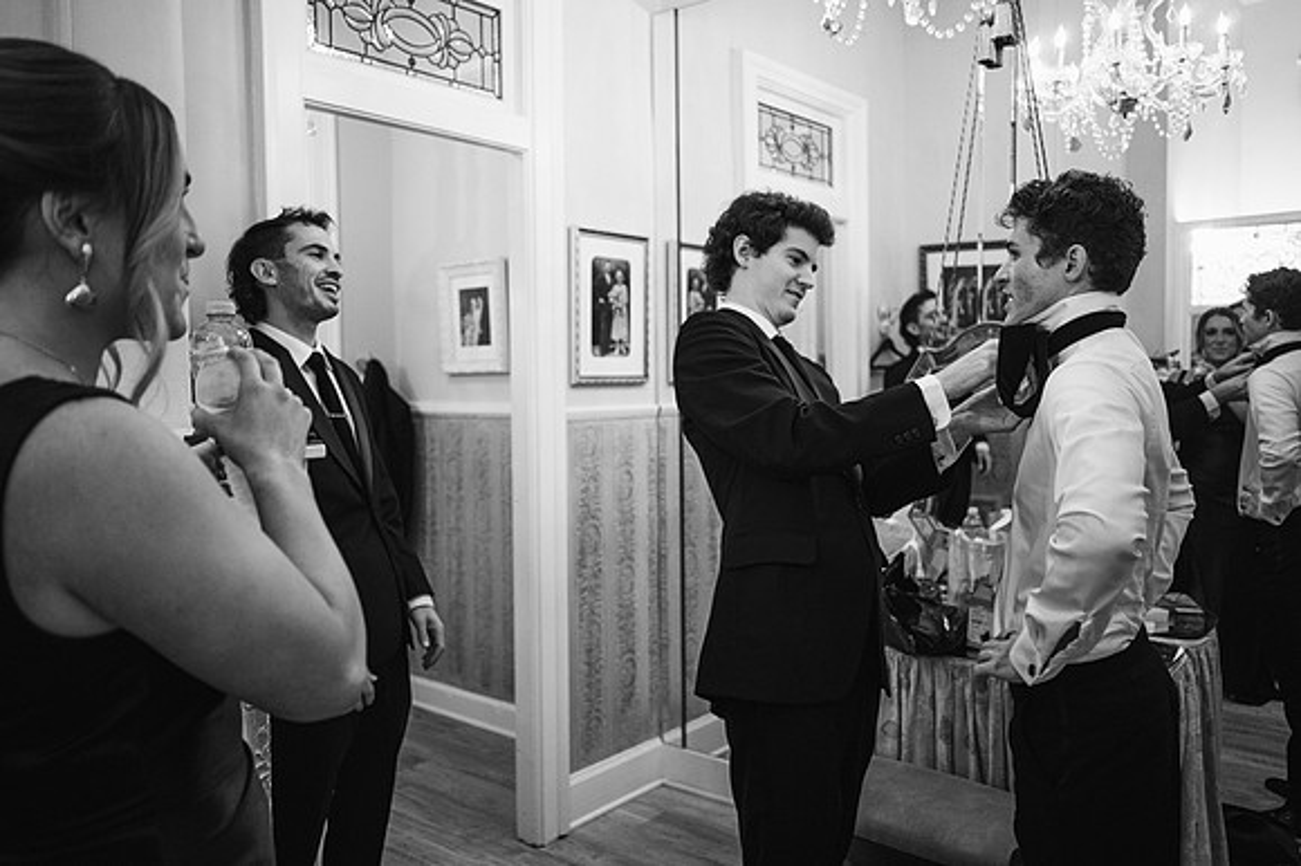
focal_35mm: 28
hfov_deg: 65.5
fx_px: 1011
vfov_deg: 46.4
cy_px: 433
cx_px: 650
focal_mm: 28
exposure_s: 1/125
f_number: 2.8
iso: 900
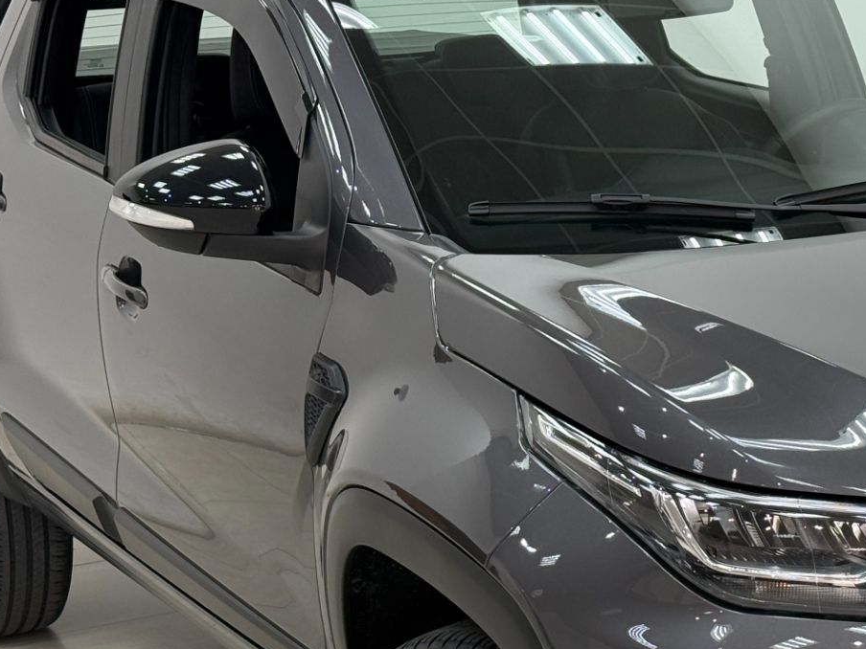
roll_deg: +3.4
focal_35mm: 102
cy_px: 453
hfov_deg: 19.0
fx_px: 2552
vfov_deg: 14.5
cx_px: 741
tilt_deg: -11.9
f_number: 1.78
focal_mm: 6.76
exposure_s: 1/120
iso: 125
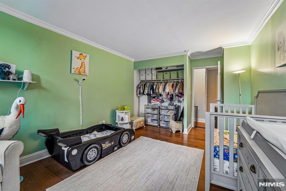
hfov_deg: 104.3
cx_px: 143
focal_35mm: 14
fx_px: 111
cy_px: 96
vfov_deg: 81.2
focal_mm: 14
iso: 400
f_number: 8
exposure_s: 1/8
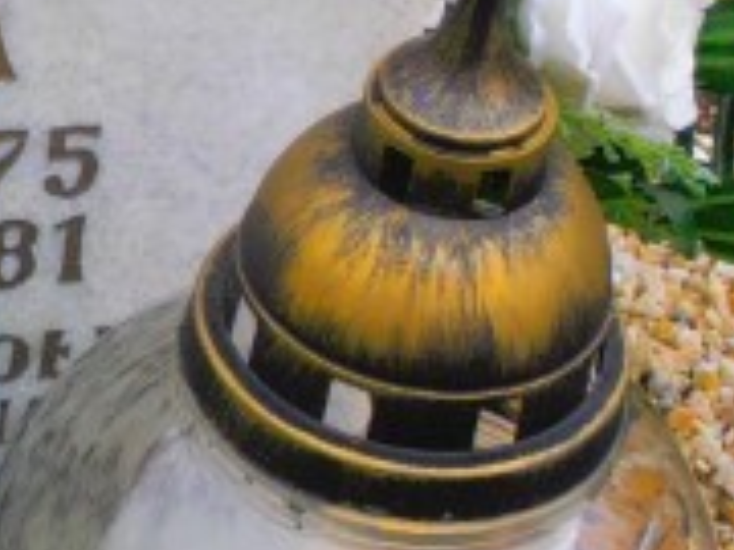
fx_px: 6637
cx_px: -314
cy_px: 257
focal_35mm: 313
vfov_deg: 4.7
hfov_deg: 6.3
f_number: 5.1
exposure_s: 1/60
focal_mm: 15.51
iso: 100
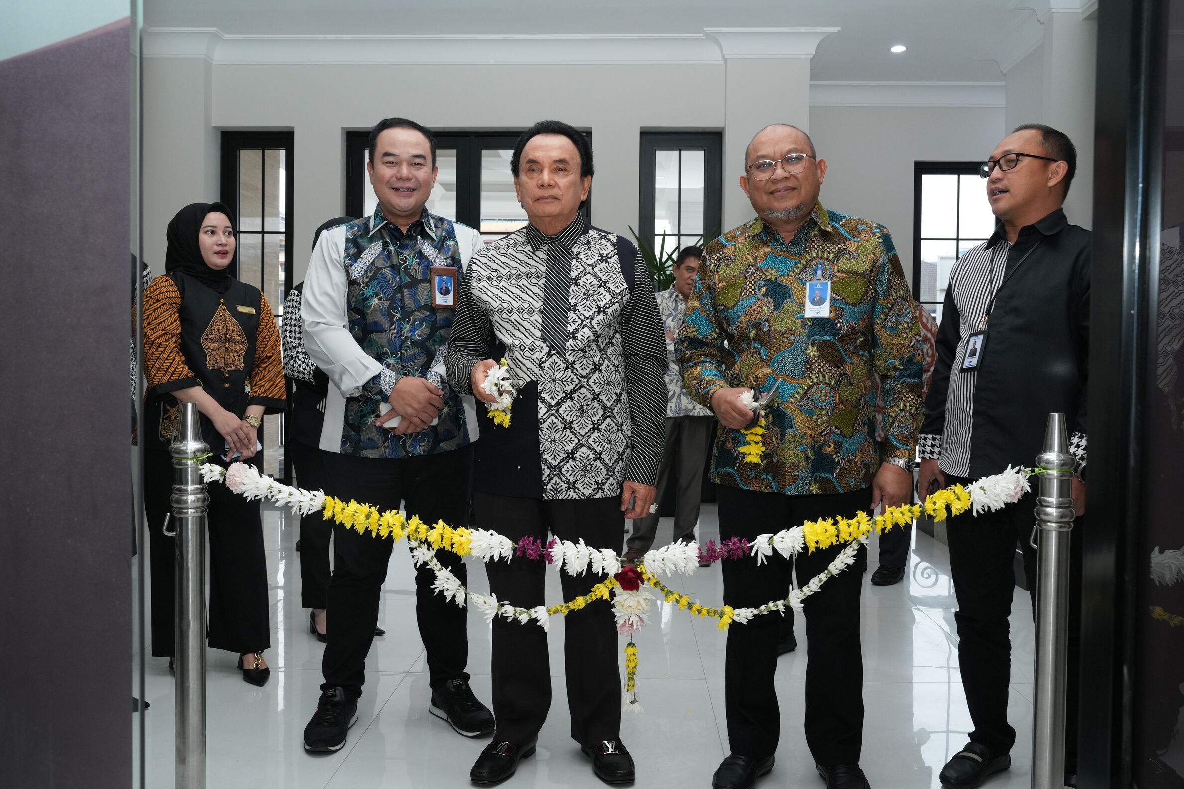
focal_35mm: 30
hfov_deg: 61.9
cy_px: 394
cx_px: 592
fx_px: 987
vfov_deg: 43.6
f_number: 8
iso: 800
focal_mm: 30
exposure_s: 1/100
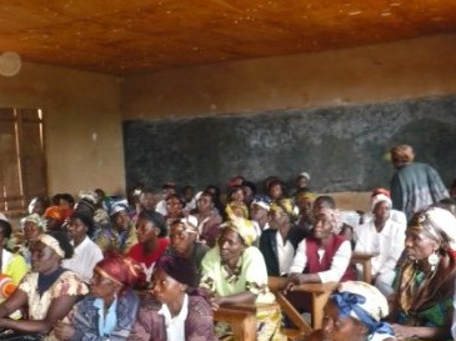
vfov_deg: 33.5
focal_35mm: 43
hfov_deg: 43.9
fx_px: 566
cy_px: 196
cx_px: 215
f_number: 2.8
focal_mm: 5.8
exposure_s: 1/30
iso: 500
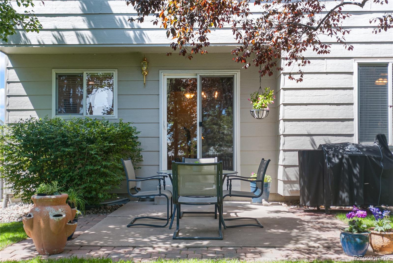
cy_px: 132
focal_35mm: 36
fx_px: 393
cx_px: 196
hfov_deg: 53.1
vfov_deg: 36.9
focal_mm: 24
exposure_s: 1/40
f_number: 4.5
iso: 200
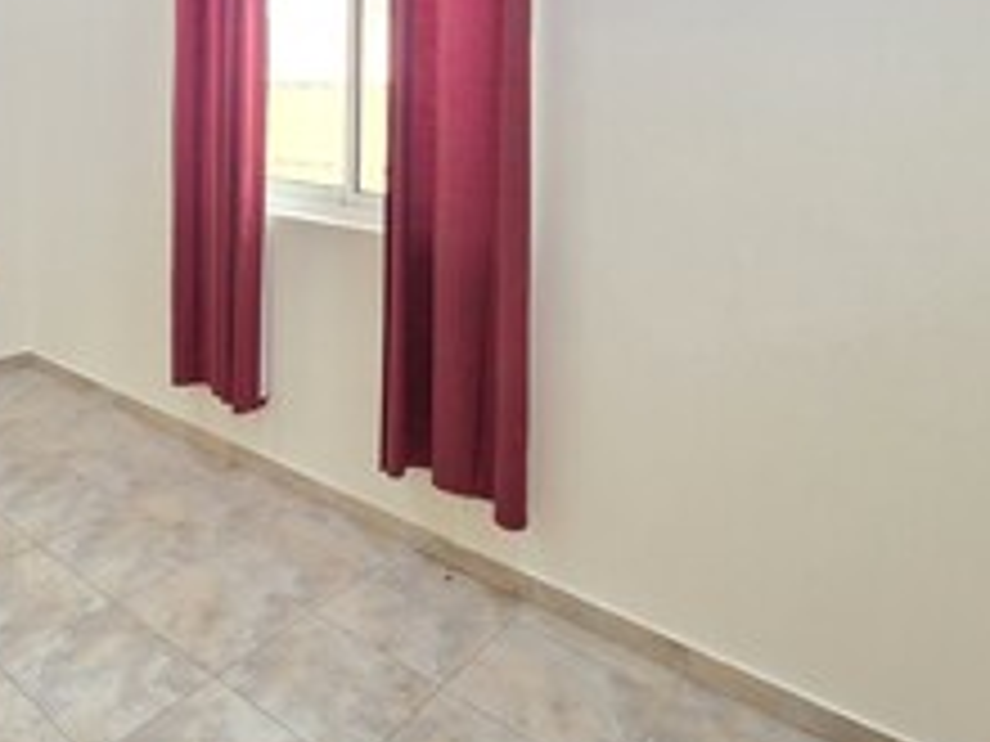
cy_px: 70
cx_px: 169
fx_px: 772
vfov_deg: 46.2
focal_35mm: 27
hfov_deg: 59.1
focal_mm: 2.2
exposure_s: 1/50
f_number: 1.9
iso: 250
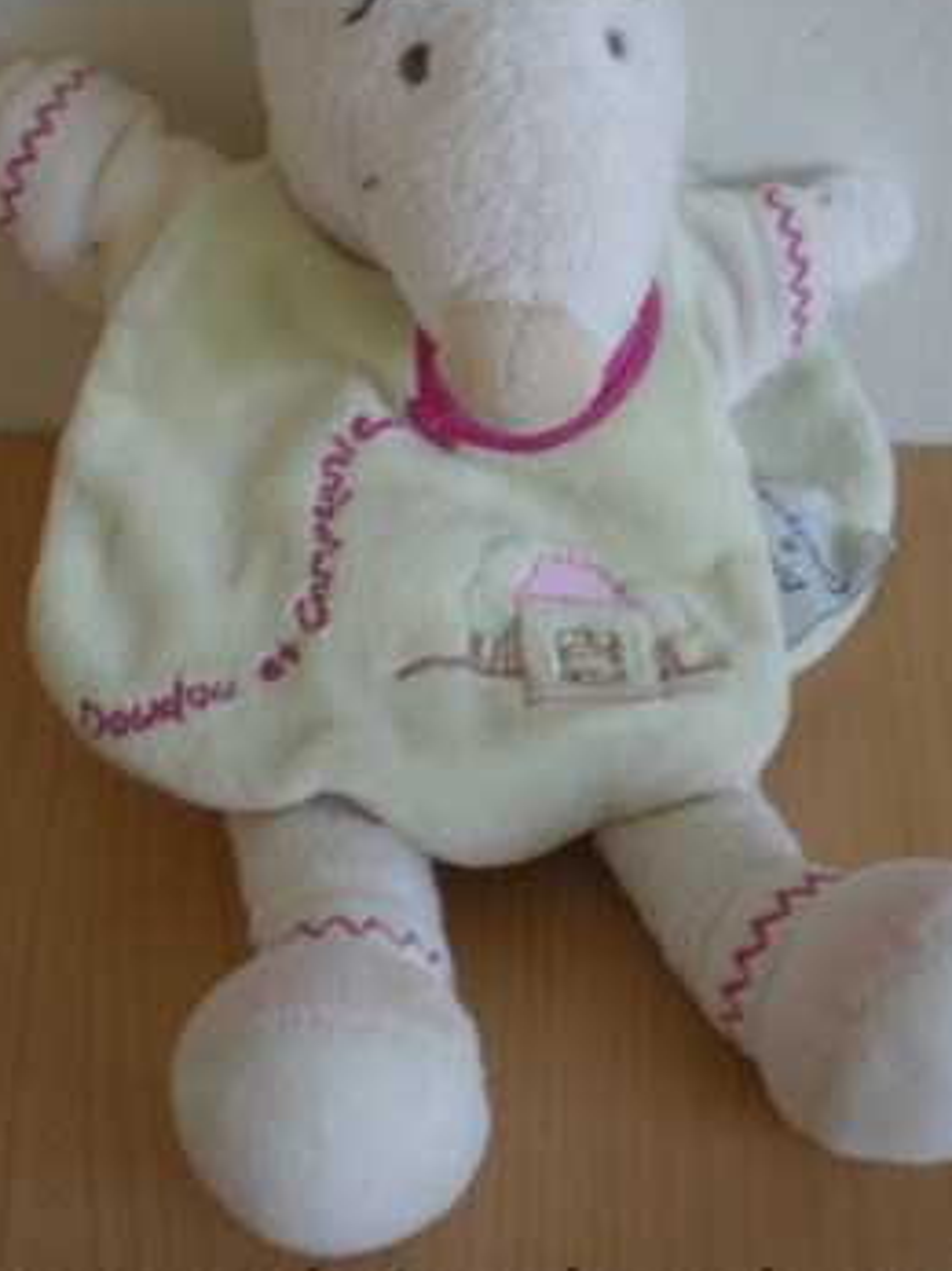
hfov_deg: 25.6
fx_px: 2091
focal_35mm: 57
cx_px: 461
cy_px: 432
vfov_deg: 33.5
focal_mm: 6.3
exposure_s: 1/20.6
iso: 64
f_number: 3.1
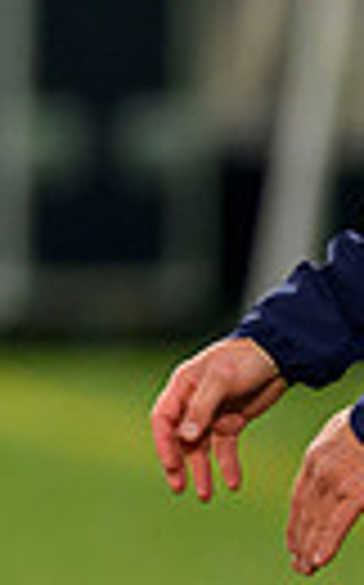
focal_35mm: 1820
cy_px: -56
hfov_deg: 0.7
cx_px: -692
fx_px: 28952
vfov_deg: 1.2
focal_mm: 400
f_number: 3.2
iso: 6400
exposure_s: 1/1250
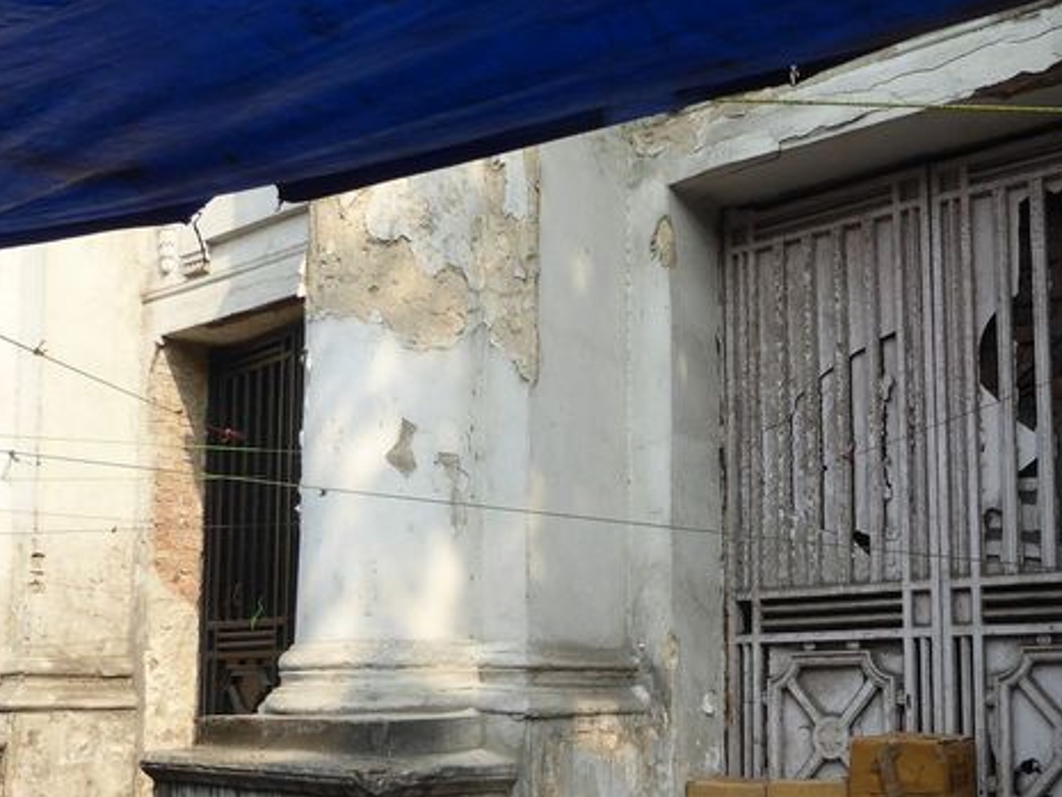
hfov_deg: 43.4
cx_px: 687
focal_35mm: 43
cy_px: 571
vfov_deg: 33.1
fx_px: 1320
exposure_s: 1/320
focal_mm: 4.3
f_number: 3.3
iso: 80
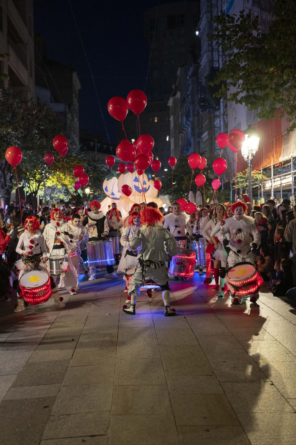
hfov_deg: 27.0
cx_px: 148
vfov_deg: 39.6
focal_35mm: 50
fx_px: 618
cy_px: 222
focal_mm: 50
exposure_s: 1/250
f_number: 2.8
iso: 3200
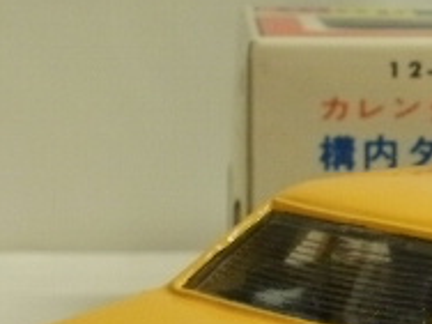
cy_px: 283
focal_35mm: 150
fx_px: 1872
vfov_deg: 9.9
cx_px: 602
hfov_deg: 12.6
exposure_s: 1/15
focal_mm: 7.7
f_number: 4
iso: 125
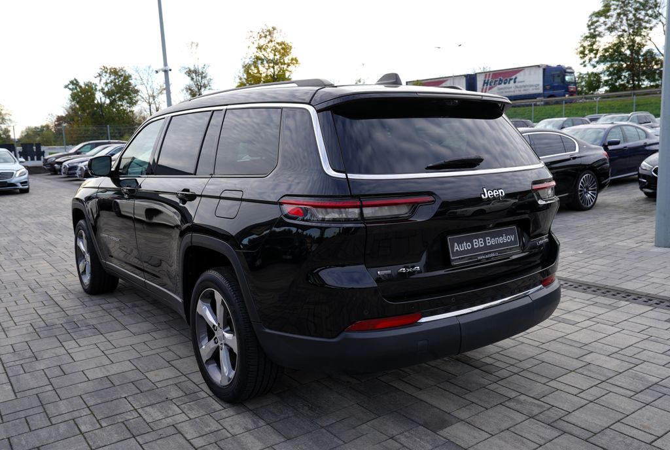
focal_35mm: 30
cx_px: 335
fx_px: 560
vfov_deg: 43.8
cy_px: 225
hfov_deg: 61.8
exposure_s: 1/100
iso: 50
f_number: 5
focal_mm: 30
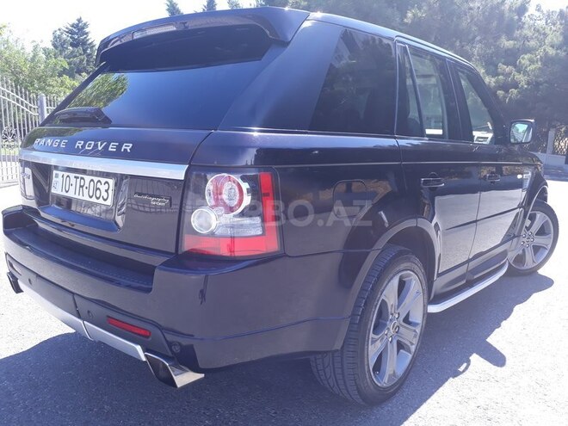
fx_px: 443
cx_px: 284
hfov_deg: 65.3
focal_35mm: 27
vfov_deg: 51.4
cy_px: 213
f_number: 1.9
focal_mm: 3.6
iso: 40
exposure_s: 1/315
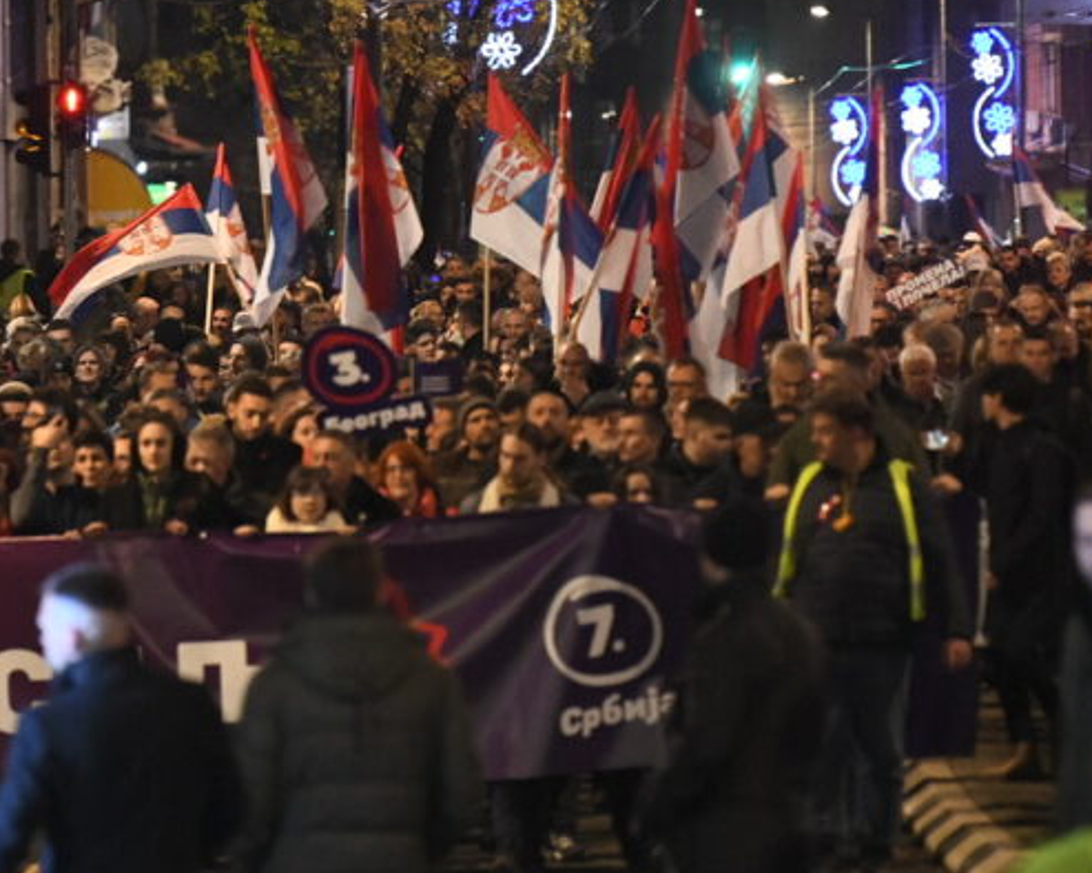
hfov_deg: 5.0
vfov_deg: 4.0
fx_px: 12599
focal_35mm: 390
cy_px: 194
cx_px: 337
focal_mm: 200
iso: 10000
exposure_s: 1/160
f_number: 4
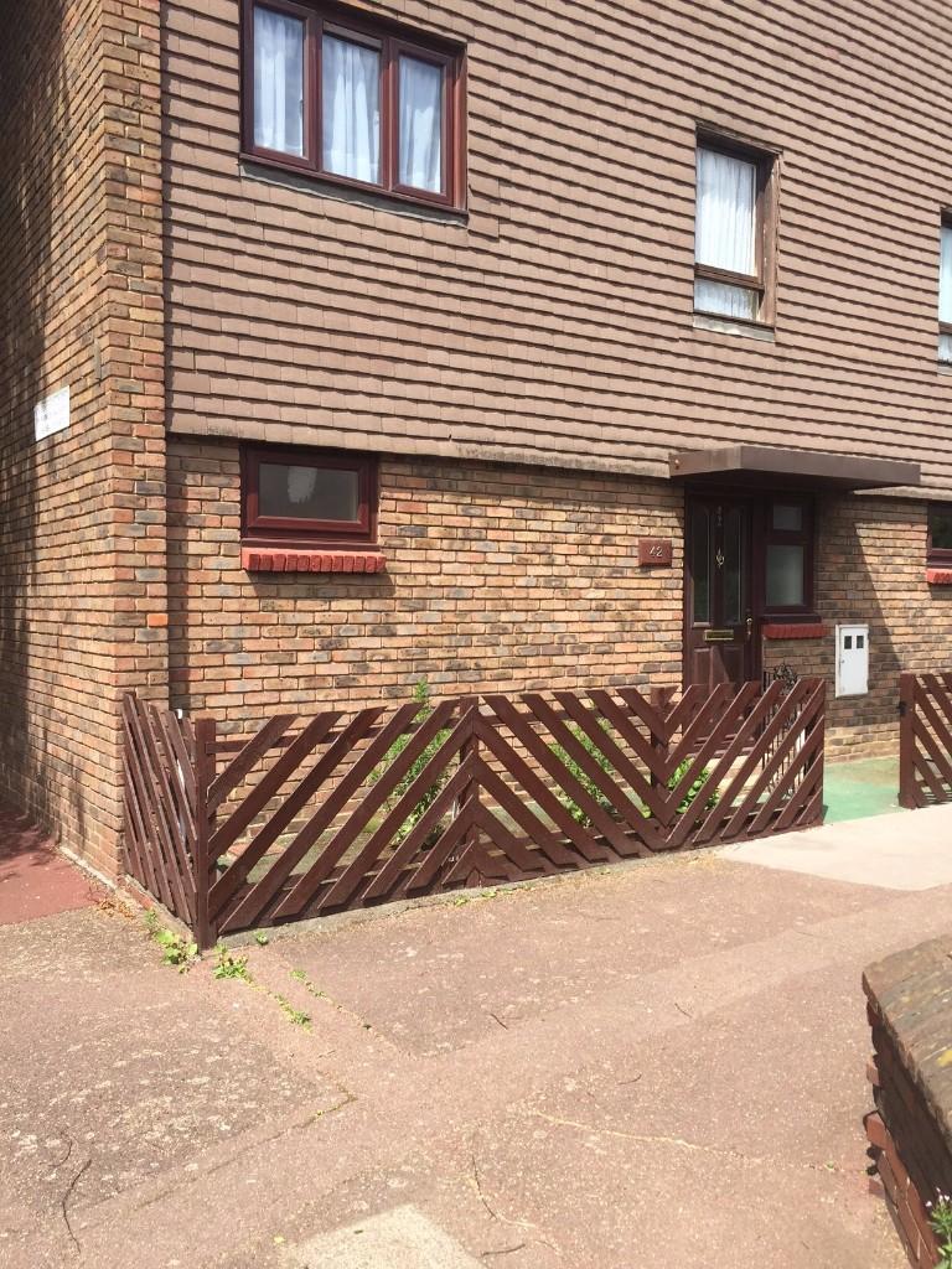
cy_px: 634
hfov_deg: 48.2
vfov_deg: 61.7
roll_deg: -0.2
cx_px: 476
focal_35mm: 29
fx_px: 1063
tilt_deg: -1.0
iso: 32
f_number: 2.2
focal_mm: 4.15
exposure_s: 1/964
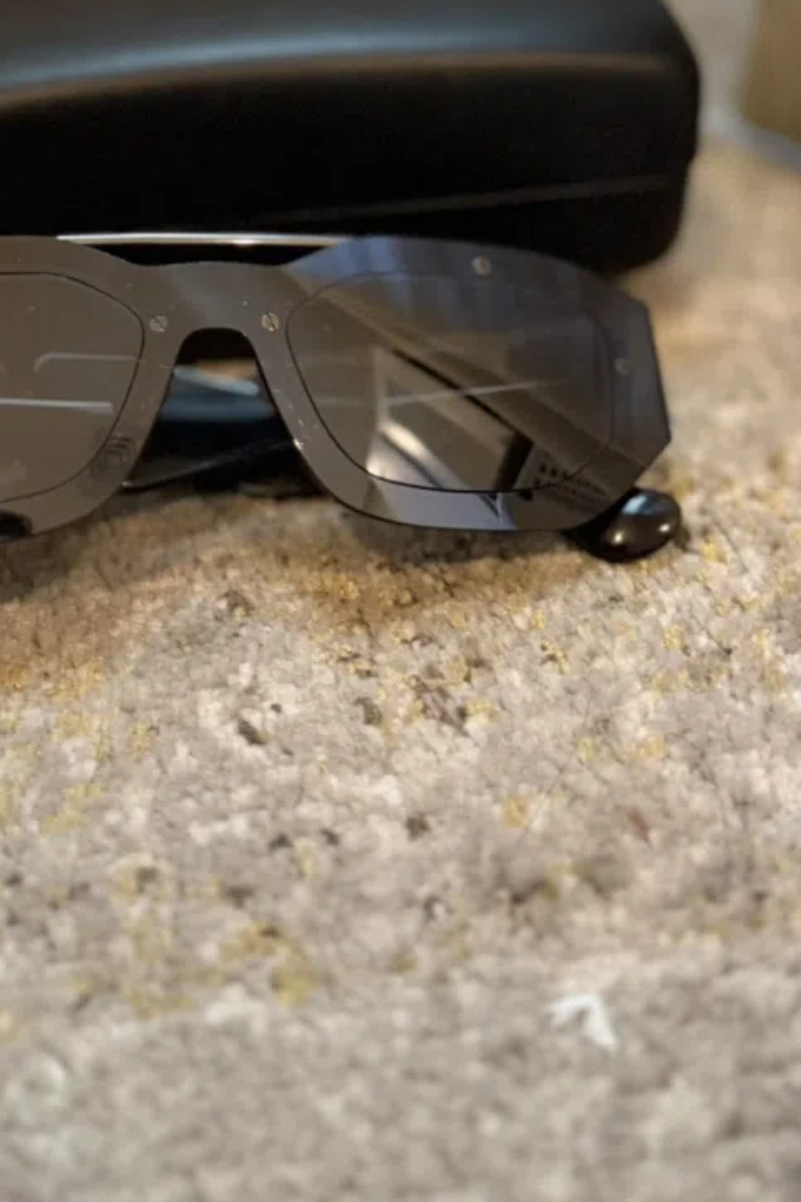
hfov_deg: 28.6
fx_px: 1569
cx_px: 325
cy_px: 235
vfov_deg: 40.2
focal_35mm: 47
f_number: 1.78
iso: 640
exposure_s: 1/60
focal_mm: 6.76
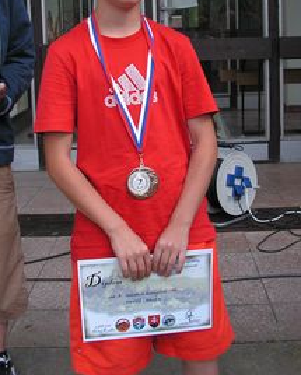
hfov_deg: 25.8
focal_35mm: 59
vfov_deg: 31.5
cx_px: 158
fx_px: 656
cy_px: 109
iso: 50
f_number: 3.2
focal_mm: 6
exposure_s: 1/100
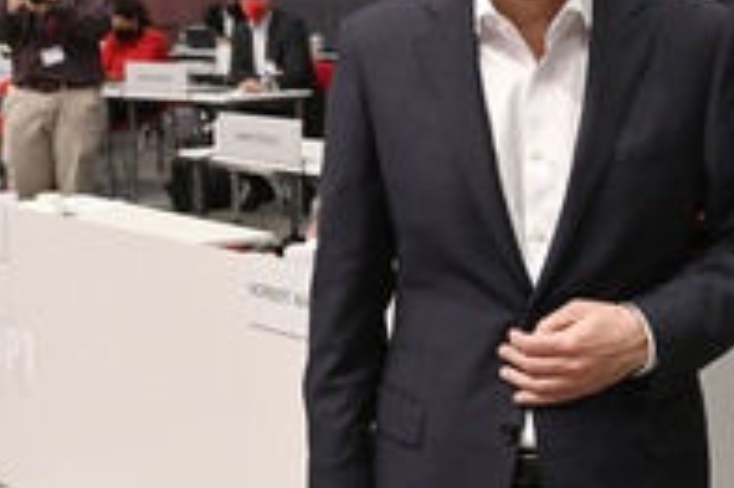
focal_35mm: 87
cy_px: 212
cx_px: 173
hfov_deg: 23.1
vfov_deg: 15.7
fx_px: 1772
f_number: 5.6
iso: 5000
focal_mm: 38
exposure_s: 1/500
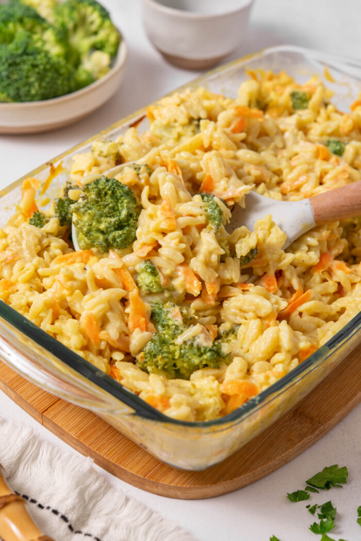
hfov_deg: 22.6
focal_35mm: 60
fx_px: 902
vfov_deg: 33.4
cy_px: 270
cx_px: 180
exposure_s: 1/10
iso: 100
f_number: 8
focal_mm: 60
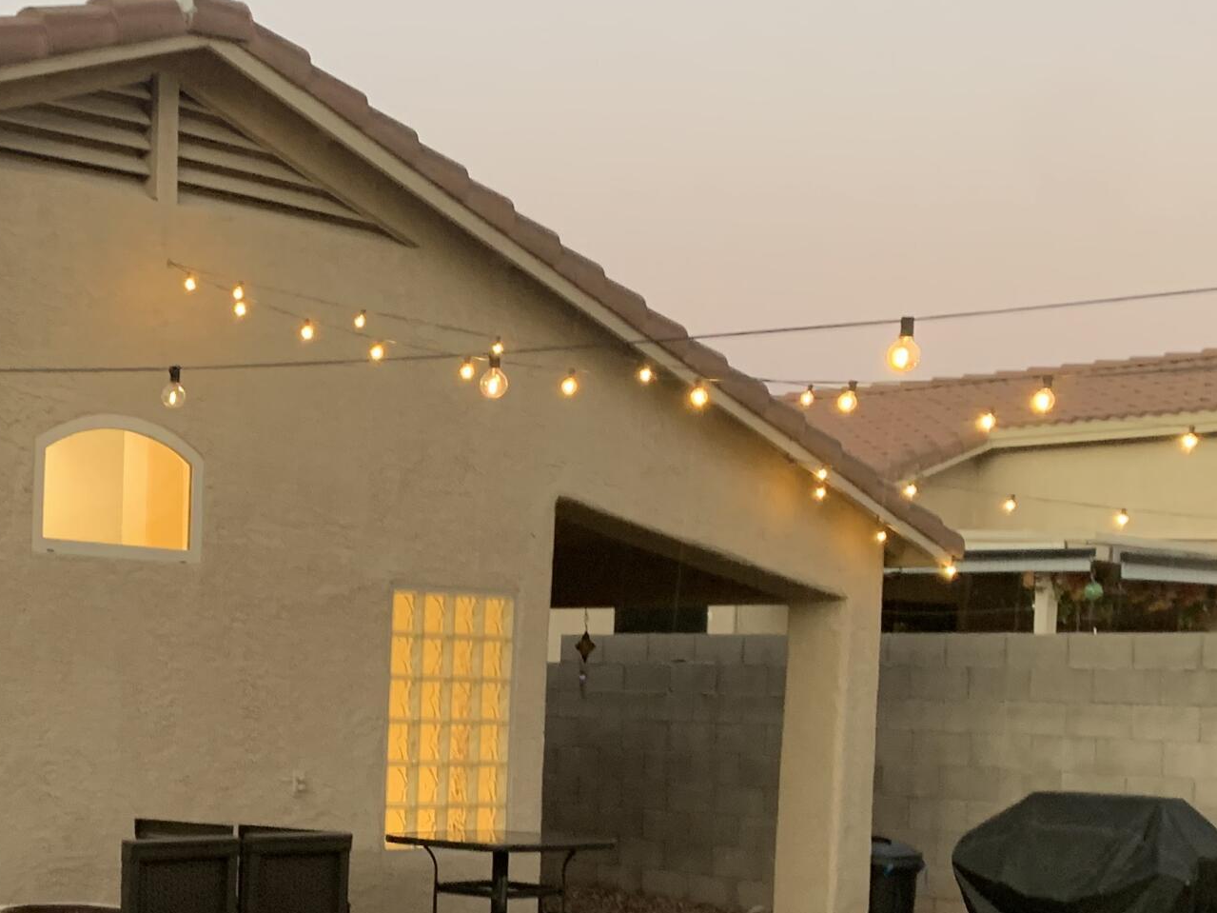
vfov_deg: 23.6
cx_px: 134
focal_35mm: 61
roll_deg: -1.3
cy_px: 757
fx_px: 2144
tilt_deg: -3.6
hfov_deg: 30.4
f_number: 1.8
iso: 200
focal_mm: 4.25
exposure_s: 1/60
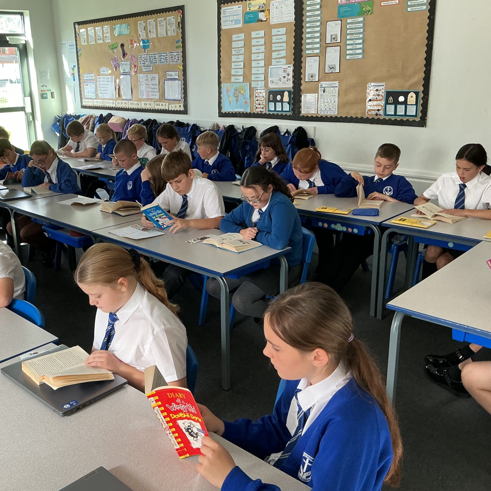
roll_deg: +2.9
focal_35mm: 35
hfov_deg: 46.8
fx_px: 562
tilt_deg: -18.3
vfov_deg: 47.2
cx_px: 186
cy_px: 241
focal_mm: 3
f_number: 1.8
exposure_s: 1/50
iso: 64
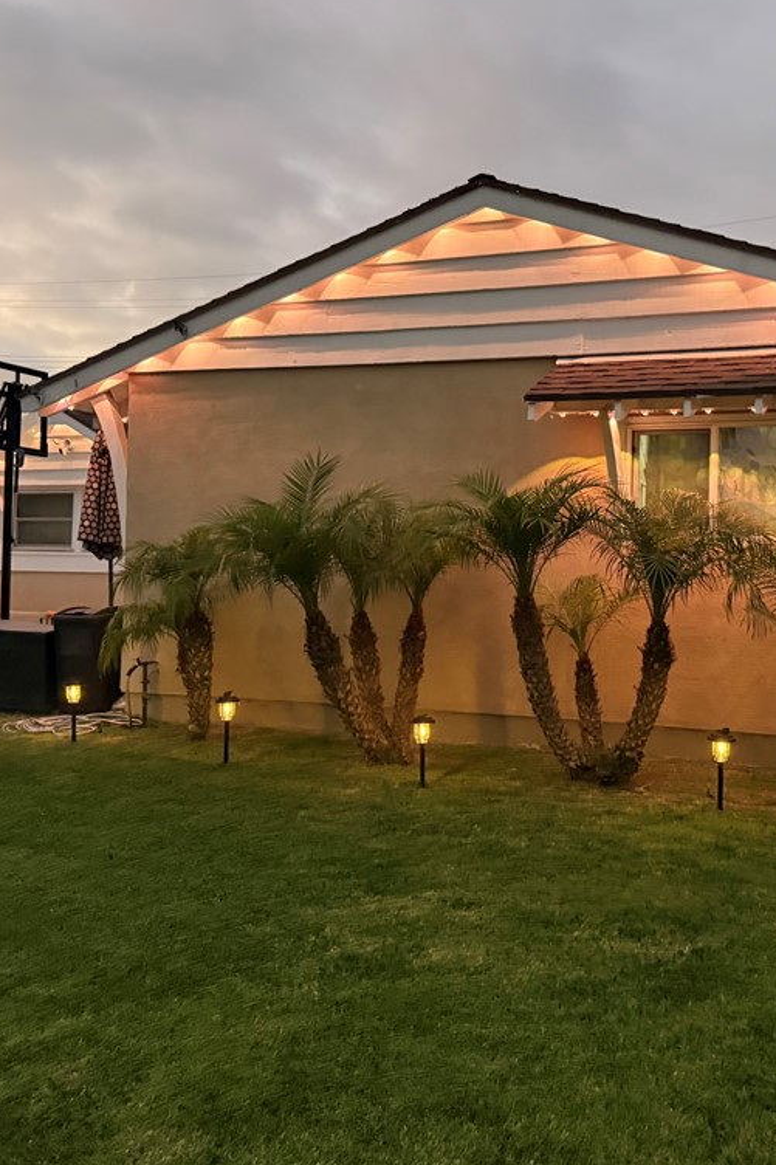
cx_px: 545
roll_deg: -4.6
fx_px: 1100
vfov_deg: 55.8
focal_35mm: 34
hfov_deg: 38.2
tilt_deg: +3.0
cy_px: 573
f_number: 1.78
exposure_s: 1/40
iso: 1000
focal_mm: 6.76
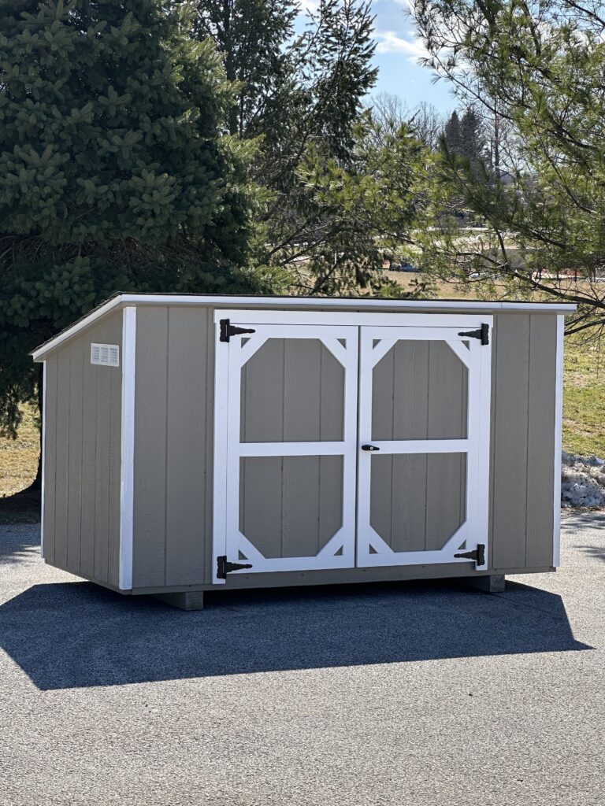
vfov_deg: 25.3
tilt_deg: -4.1
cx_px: 302
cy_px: 403
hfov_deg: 19.1
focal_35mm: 77
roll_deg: +0.3
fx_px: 1794
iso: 32
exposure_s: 1/552
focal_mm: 9
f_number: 2.8
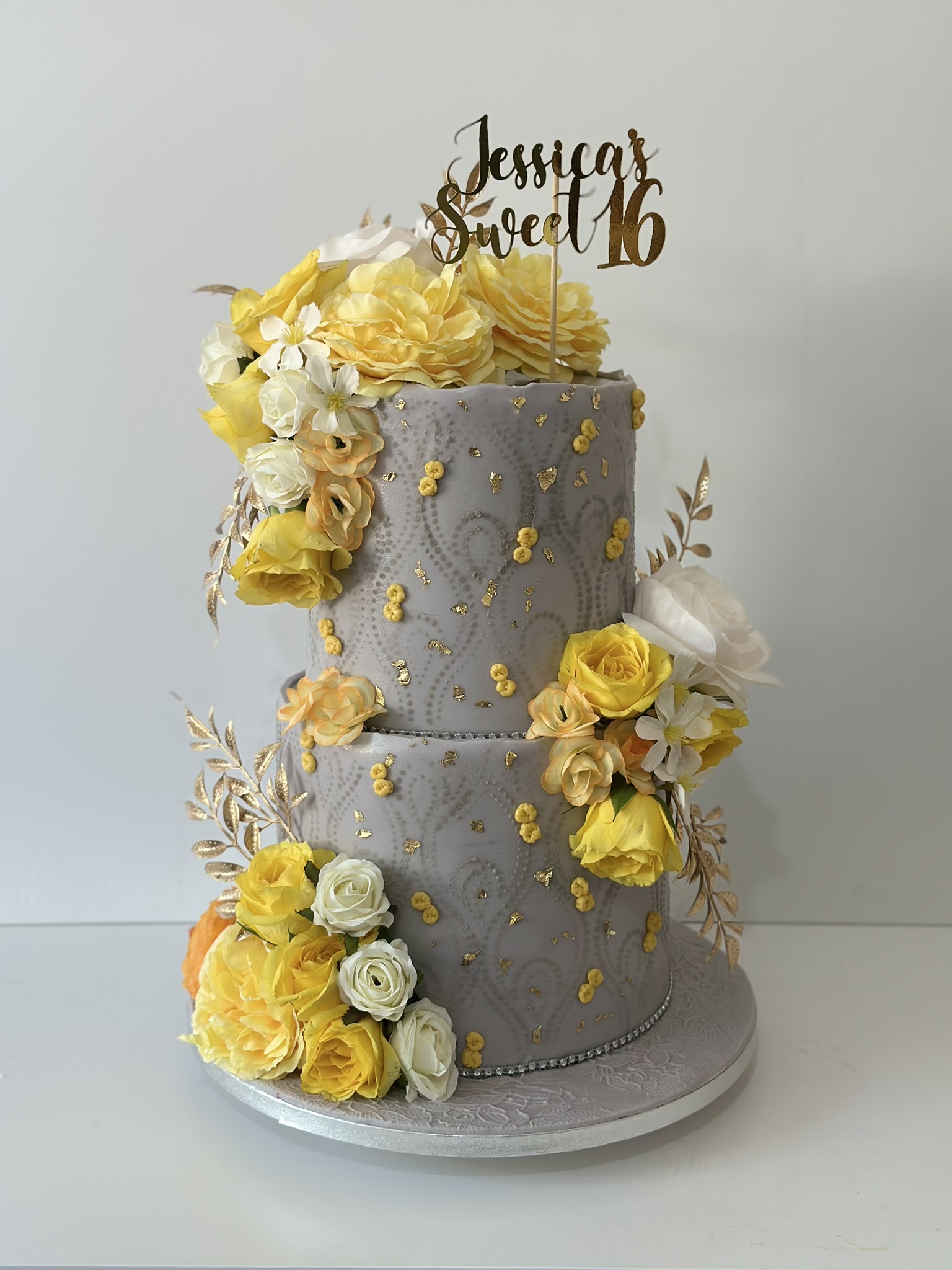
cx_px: 476
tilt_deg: -13.1
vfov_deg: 39.7
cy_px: 635
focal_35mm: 48
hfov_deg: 30.3
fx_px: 1760
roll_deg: -1.3
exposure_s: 1/121
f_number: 1.78
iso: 125
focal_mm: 6.86
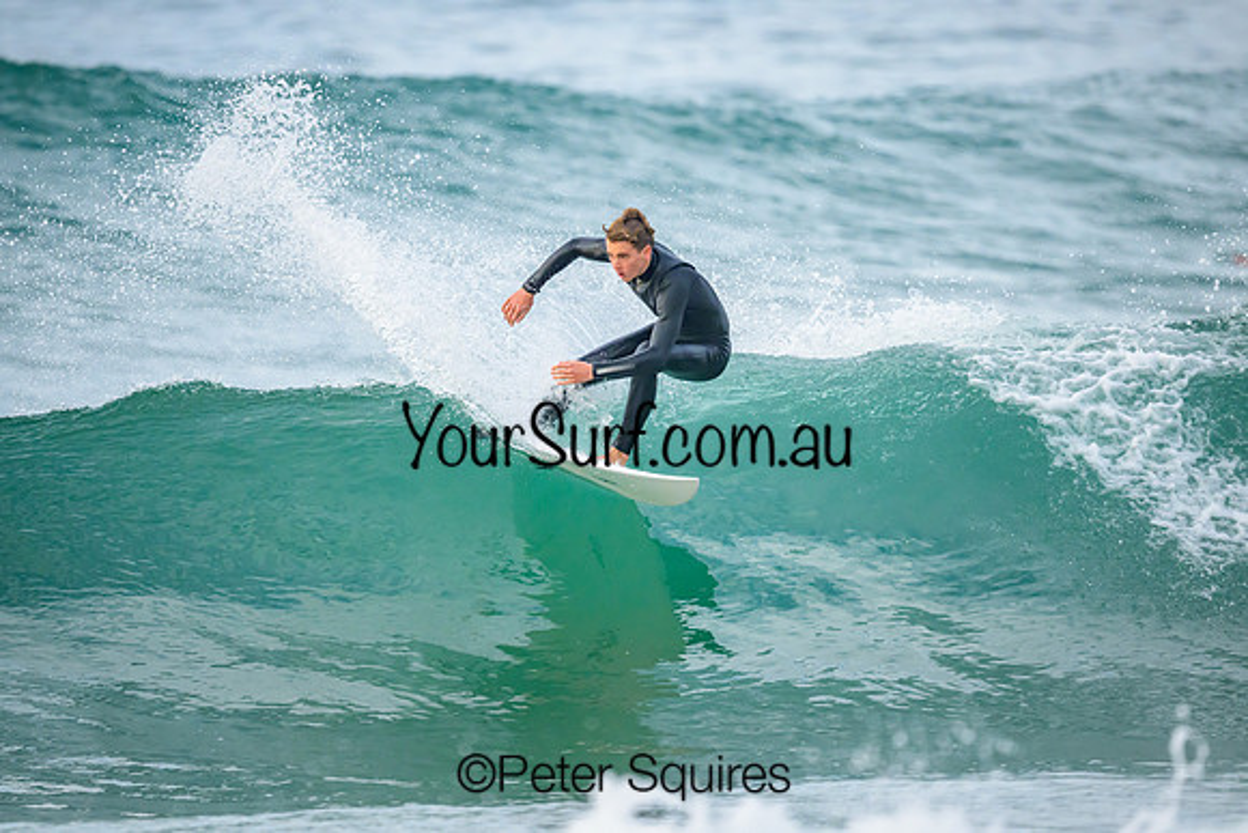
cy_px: 416
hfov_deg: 2.6
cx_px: 624
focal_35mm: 800
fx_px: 27739
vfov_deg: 1.7
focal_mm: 800
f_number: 6.3
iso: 2200
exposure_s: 1/2000
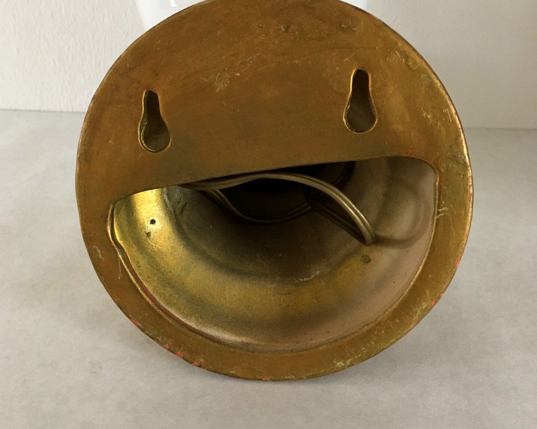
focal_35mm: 39
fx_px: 620
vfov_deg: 38.0
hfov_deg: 46.8
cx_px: 264
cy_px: 164
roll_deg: -0.6
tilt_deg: -23.9
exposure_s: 1/20
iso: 200
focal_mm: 4.15
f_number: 2.2
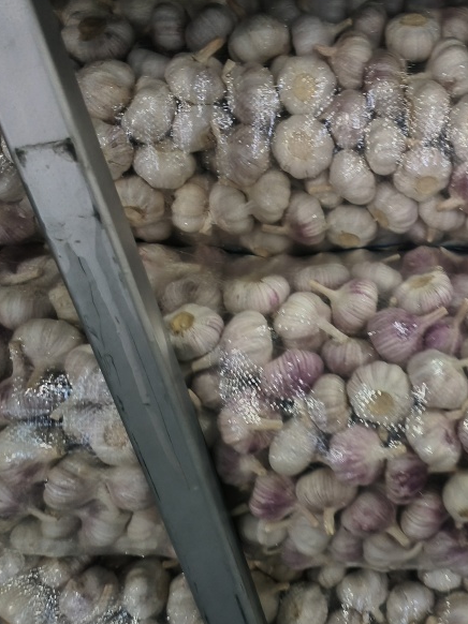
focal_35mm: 33
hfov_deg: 40.8
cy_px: 321
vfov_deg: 55.4
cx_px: 387
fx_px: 595
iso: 1272
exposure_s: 1/20
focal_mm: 5.42
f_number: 1.8
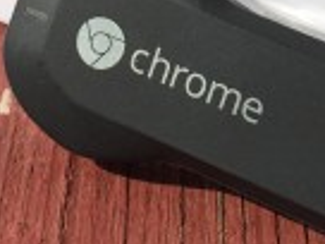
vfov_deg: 10.6
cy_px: -133
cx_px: 206
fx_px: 1258
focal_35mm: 134
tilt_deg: -29.0
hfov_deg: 14.7
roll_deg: -3.5
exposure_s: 1/2326
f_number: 2.2
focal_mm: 4.15
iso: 32
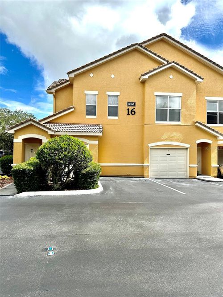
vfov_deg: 71.6
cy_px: 148
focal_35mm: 24
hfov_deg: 56.8
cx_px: 112
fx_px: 206
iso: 80
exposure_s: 1/3861
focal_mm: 6.86
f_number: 1.78
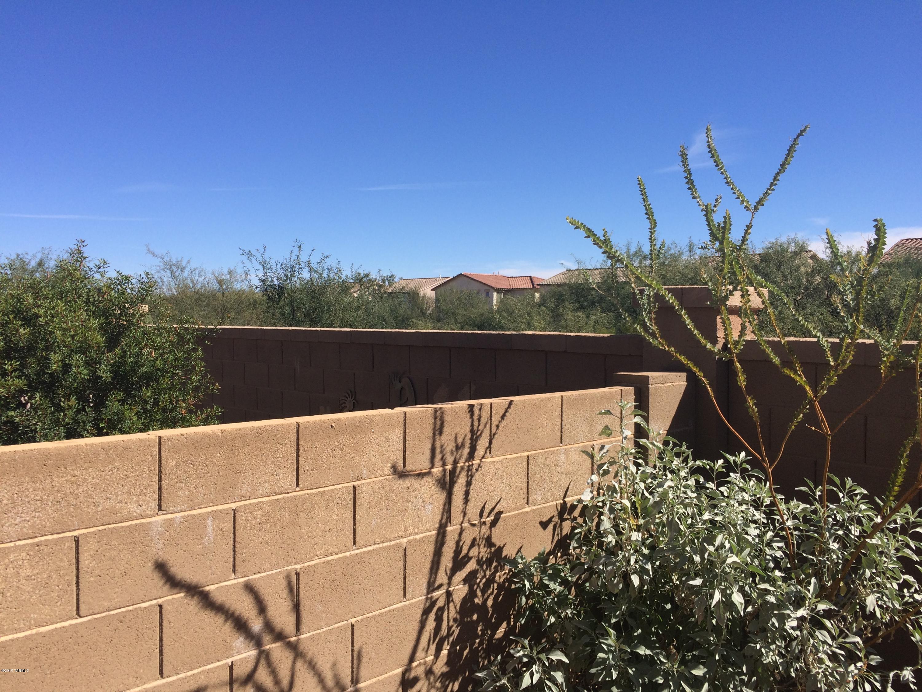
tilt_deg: -2.8
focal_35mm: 29
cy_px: 346
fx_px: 772
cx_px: 461
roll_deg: -0.3
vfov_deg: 48.2
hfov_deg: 61.7
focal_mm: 4.15
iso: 32
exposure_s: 1/2053
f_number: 2.2
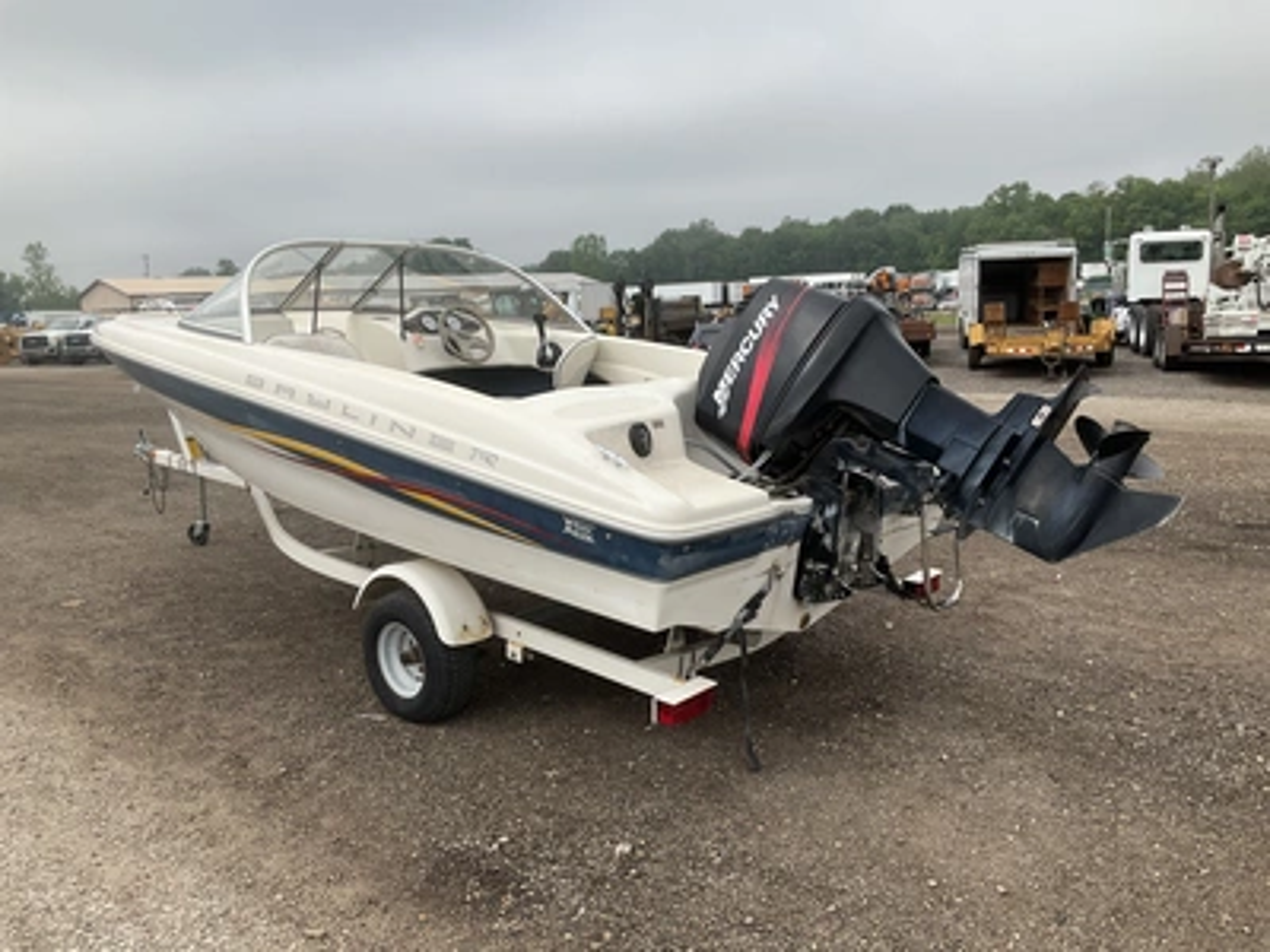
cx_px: 635
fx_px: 1064
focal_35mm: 29
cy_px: 476
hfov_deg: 61.7
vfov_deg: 48.2
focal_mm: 3
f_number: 1.8
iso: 25
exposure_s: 1/1577
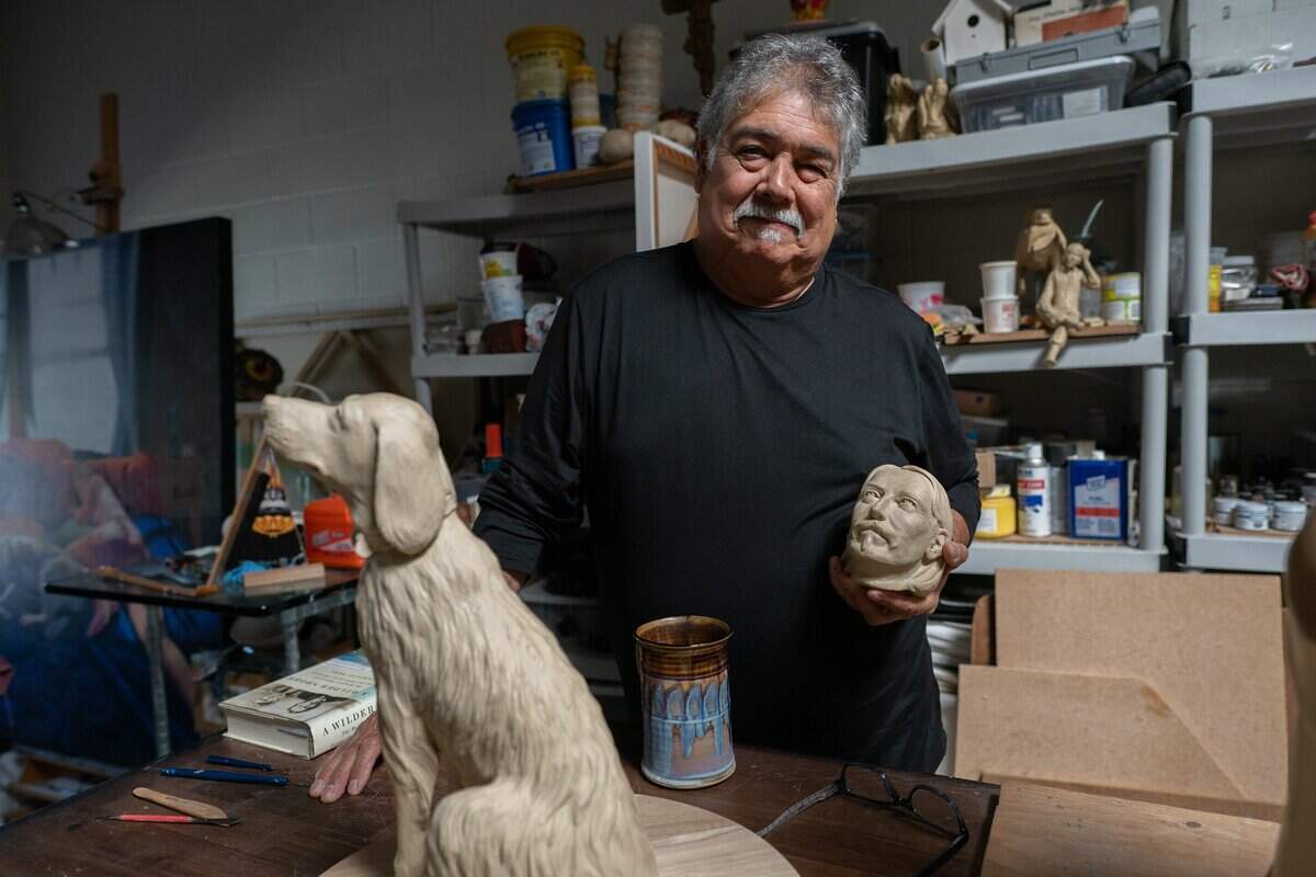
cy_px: 438
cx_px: 658
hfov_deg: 73.7
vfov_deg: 53.1
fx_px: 877
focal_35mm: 24
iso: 400
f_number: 3.5
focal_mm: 24
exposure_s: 1/250
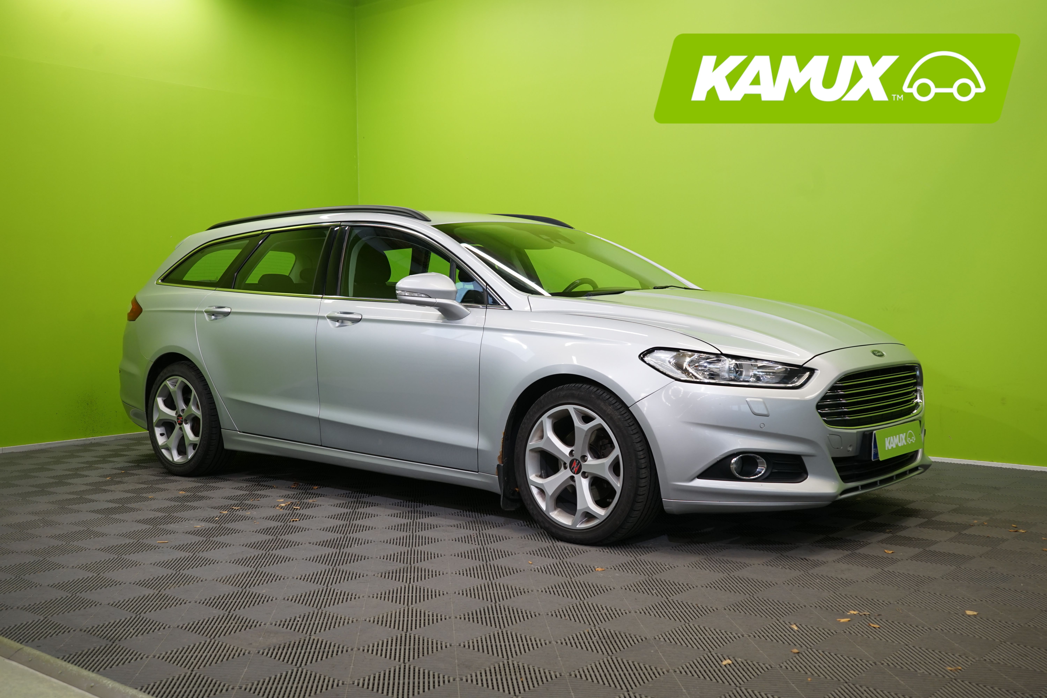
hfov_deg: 51.9
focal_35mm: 37
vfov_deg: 35.9
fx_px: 1076
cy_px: 349
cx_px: 524
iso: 500
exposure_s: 1/30
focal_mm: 37
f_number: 6.3
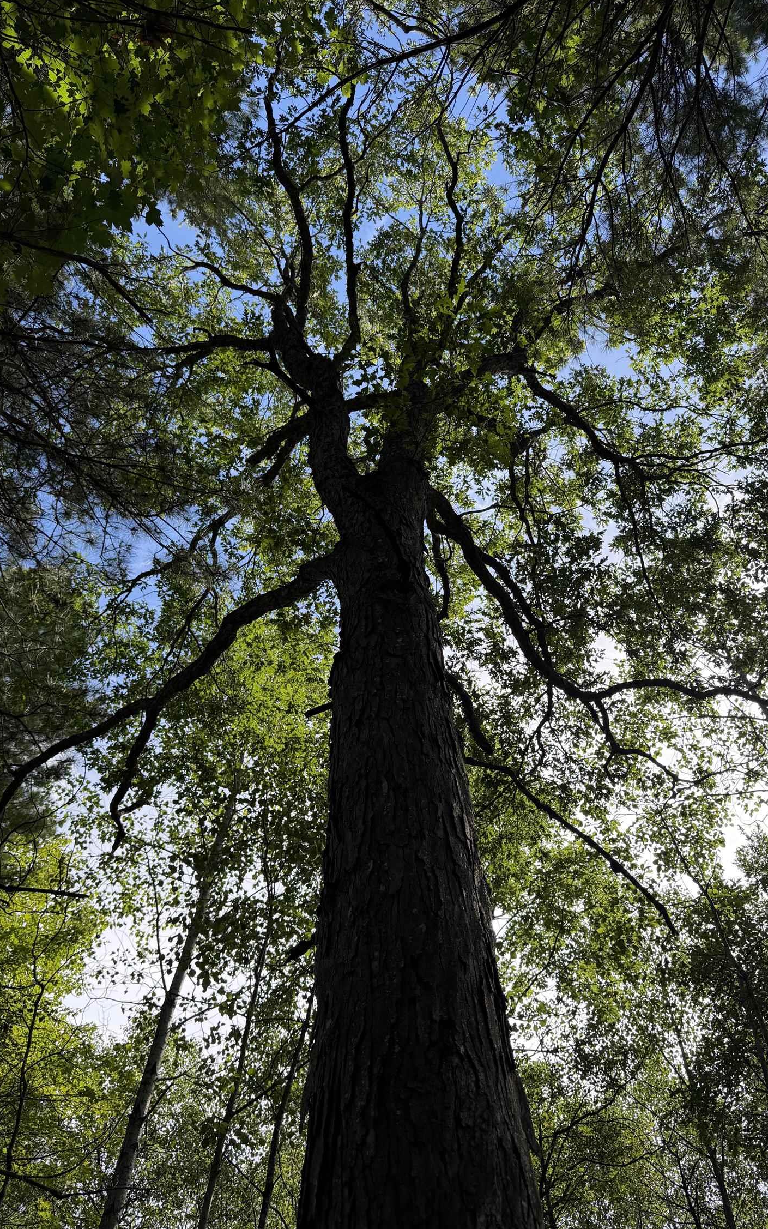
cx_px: 396
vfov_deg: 70.4
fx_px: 871
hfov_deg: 47.6
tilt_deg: +60.7
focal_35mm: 26
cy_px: 623
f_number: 1.78
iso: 100
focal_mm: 6.76
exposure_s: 1/1522
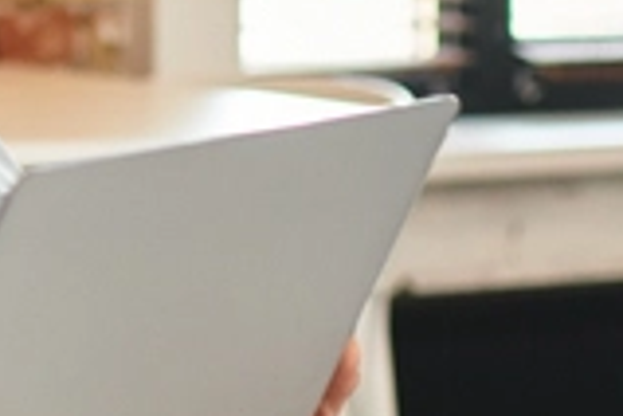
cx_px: -592
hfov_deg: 8.9
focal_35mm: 220
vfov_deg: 6.1
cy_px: -477
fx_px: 3807
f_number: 2.8
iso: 640
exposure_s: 1/200
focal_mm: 35
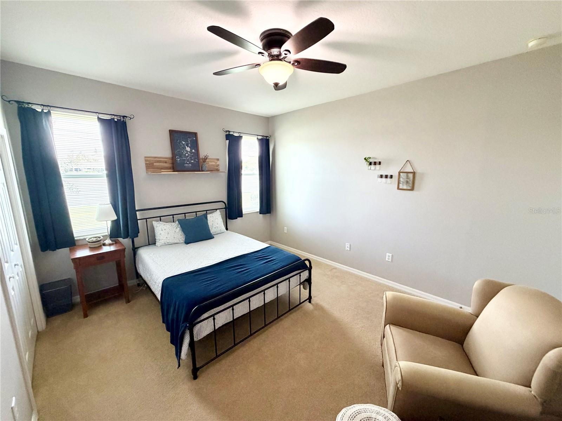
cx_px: 281
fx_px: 227
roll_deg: -0.1
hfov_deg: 102.1
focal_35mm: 14
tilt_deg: -9.2
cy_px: 210
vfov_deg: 85.7
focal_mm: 2.22
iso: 250
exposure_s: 1/60
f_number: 2.2
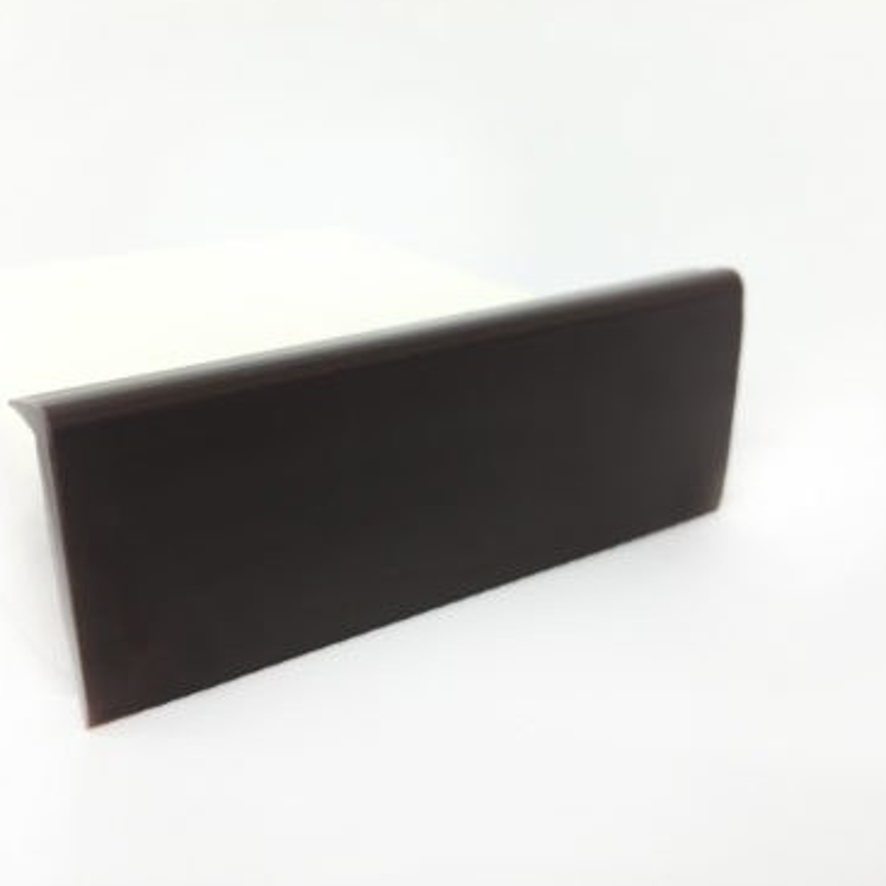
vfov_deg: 47.2
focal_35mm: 35
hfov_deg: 47.0
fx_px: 1014
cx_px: 366
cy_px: 437
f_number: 2.2
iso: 64
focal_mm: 4.15
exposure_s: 1/30
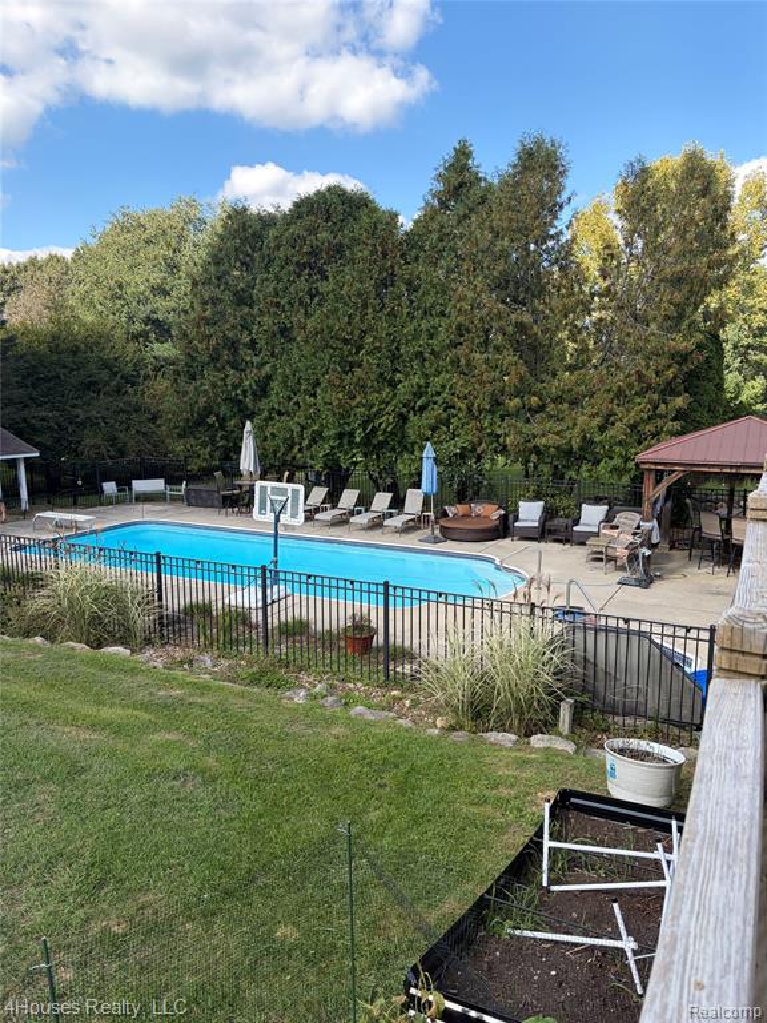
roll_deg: -0.3
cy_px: 512
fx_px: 768
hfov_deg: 53.1
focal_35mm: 26
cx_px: 384
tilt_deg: -9.8
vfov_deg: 67.3
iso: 50
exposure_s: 1/1587
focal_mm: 5.96
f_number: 1.6
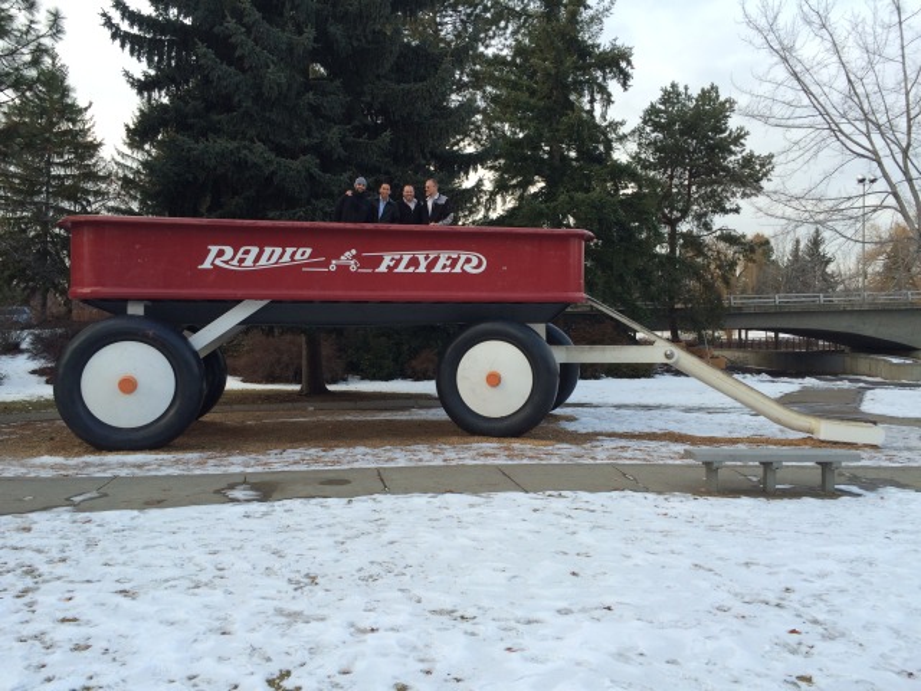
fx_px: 772
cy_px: 346
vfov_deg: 48.2
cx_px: 460
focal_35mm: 29
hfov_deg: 61.7
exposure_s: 1/130
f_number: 2.2
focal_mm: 4.15
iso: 32
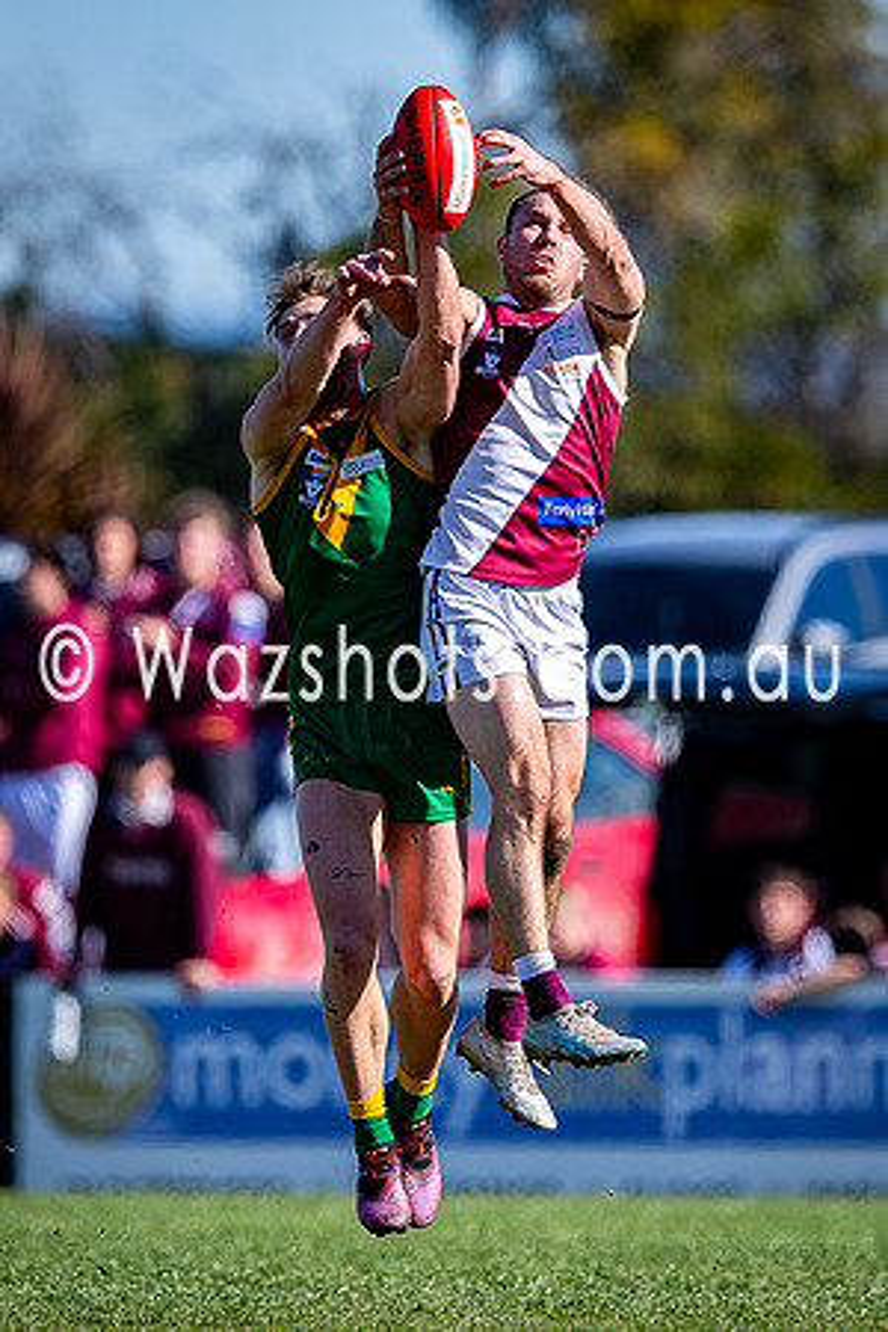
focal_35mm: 1109
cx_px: 538
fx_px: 41013
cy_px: 636
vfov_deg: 1.9
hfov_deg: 1.2
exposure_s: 1/2500
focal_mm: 500
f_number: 4
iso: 220
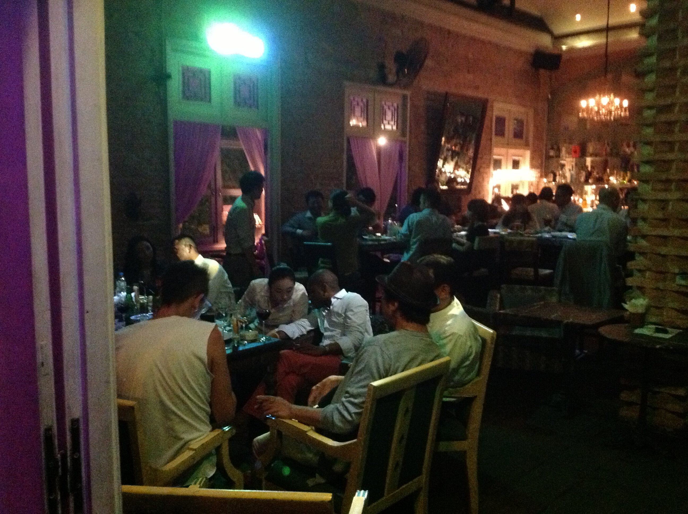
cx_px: 344
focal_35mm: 35
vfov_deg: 40.6
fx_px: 695
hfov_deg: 52.7
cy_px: 257
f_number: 2.4
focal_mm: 4.28
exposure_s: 1/15
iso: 800
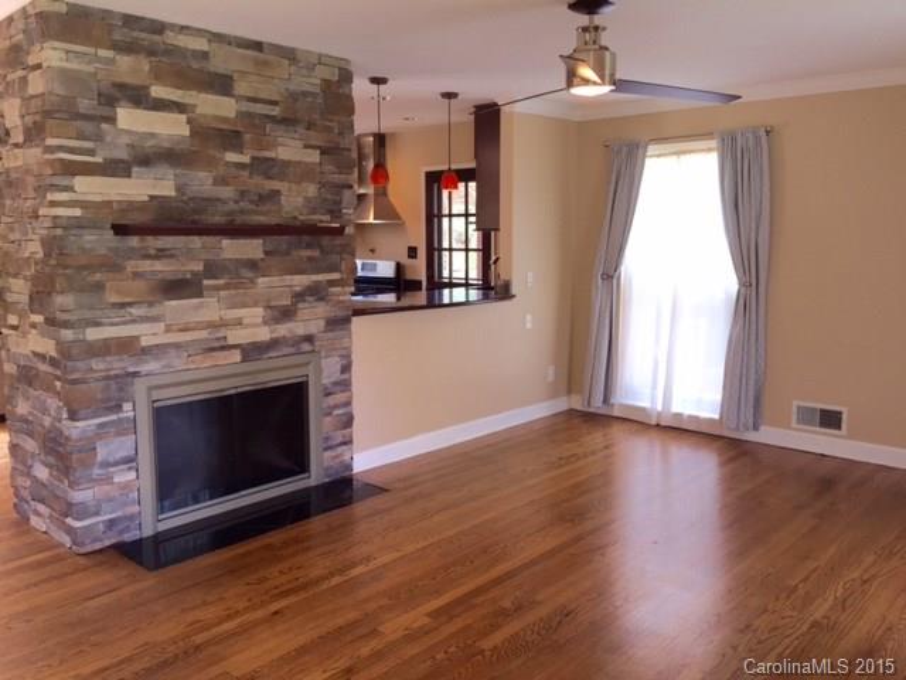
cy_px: 340
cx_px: 453
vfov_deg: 48.2
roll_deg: -0.9
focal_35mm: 29
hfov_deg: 61.7
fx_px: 759
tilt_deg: -8.4
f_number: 2.2
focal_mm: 4.15
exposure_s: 1/30
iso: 32
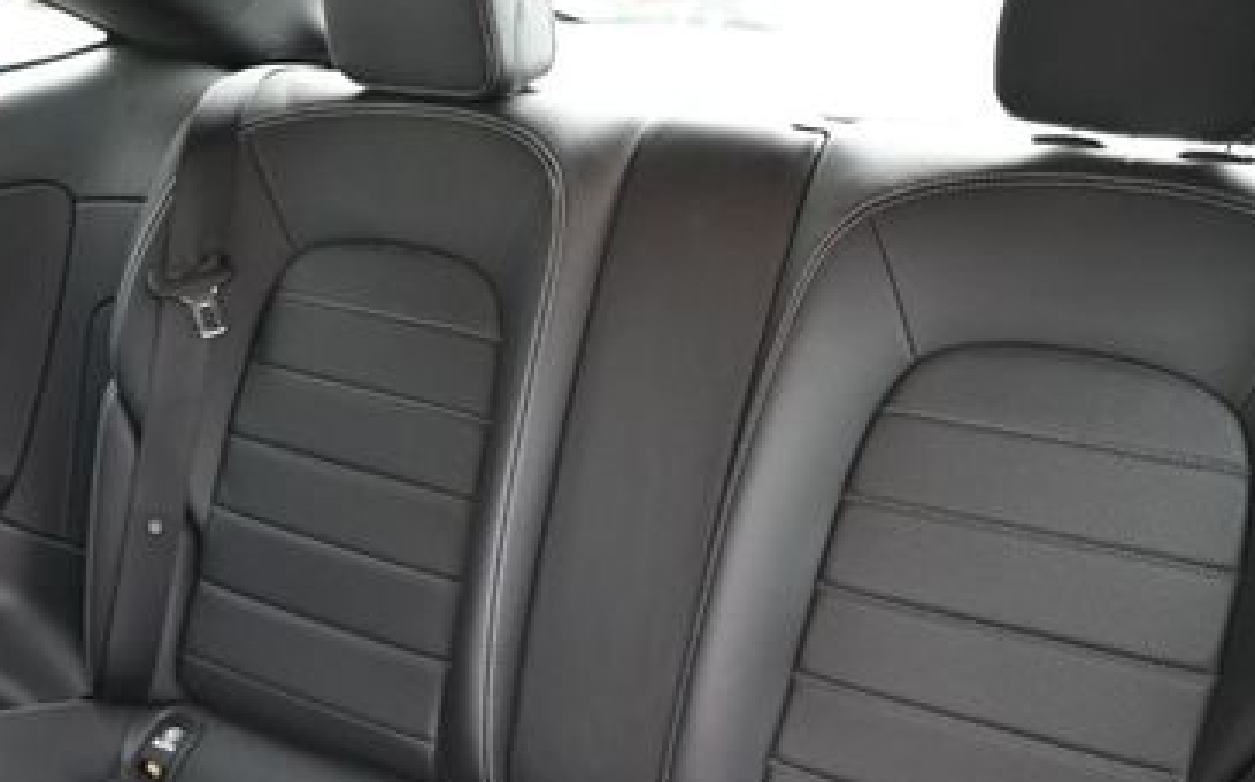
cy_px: 603
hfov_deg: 46.2
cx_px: 672
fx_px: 1470
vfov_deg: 29.3
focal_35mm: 43
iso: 720
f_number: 3.5
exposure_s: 1/125
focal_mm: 16
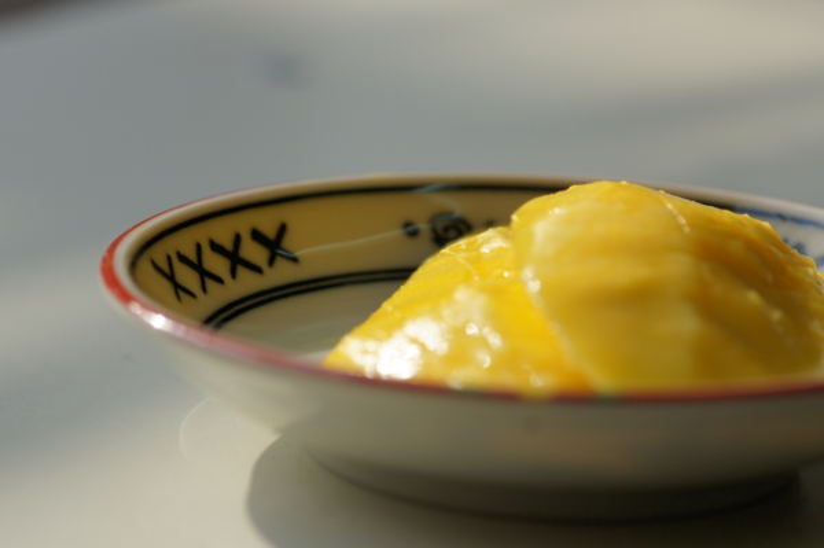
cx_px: 412
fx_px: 3430
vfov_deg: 9.1
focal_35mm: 150
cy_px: 274
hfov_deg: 13.7
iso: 200
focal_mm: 100
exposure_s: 1/1000
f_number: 5
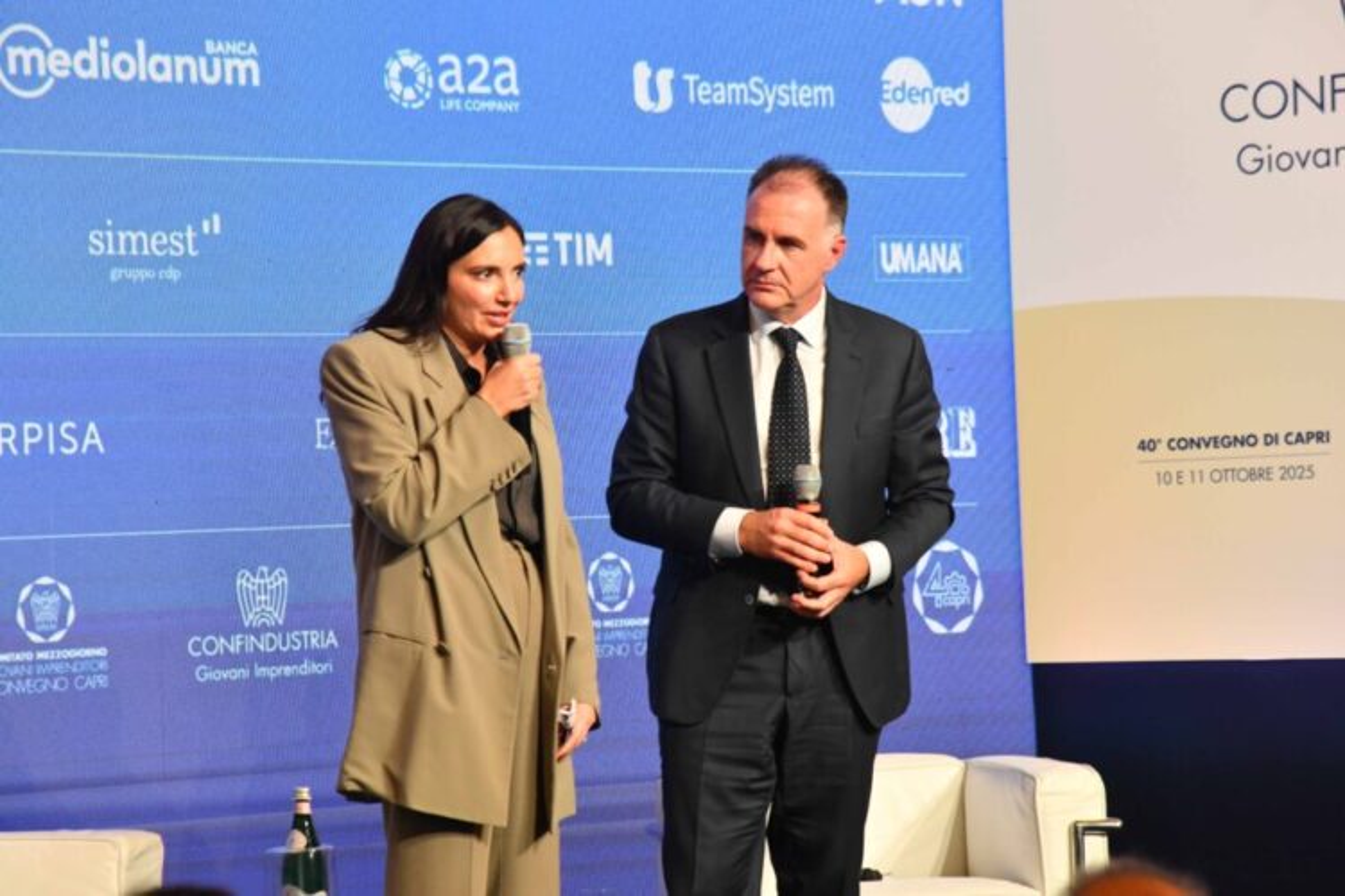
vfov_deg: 9.5
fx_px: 5380
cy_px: 448
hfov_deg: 14.3
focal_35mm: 144
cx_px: 672
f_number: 5
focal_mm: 120
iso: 2000
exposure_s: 1/160
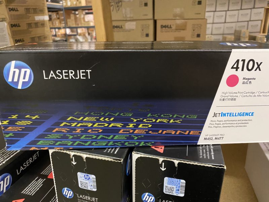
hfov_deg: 67.3
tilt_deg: -20.0
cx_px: 134
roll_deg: +1.8
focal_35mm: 26
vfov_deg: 53.1
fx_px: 202
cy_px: 101
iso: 800
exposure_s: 1/30
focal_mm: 4.25
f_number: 1.8
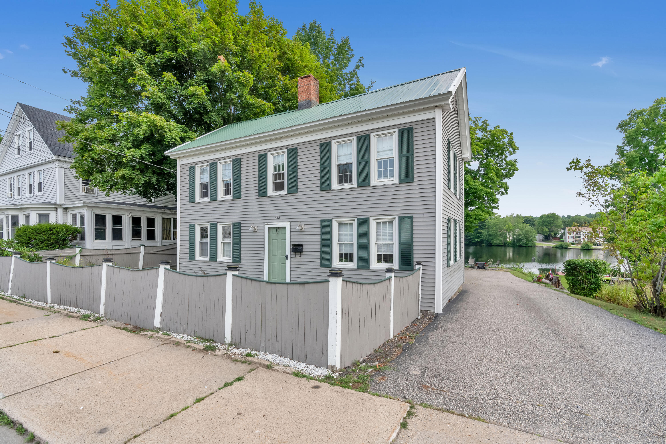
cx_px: 333
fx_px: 296
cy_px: 222
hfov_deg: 96.7
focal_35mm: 16
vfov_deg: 73.8
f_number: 8
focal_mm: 16
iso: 800
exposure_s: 1/1000
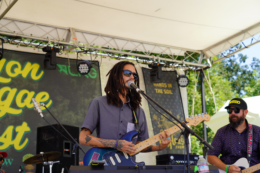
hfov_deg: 28.8
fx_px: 506
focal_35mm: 70
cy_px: 86
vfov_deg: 19.5
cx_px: 130
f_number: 5.6
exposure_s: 1/160
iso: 100
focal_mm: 70
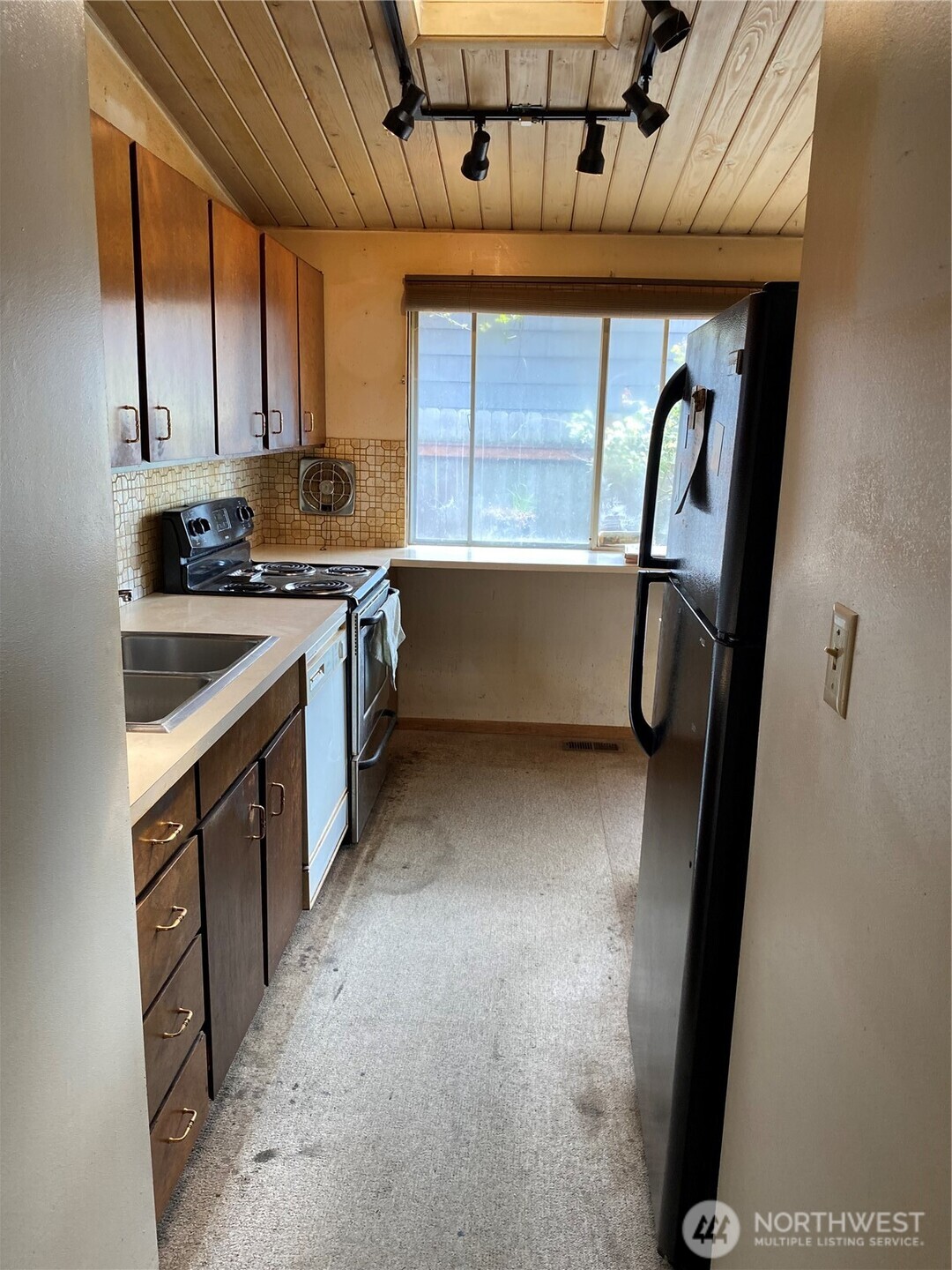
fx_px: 953
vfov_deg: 67.3
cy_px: 635
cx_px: 476
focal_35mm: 26
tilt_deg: -11.1
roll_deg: -1.6
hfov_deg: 53.1
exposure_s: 1/120
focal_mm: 4.25
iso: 125
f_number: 1.8
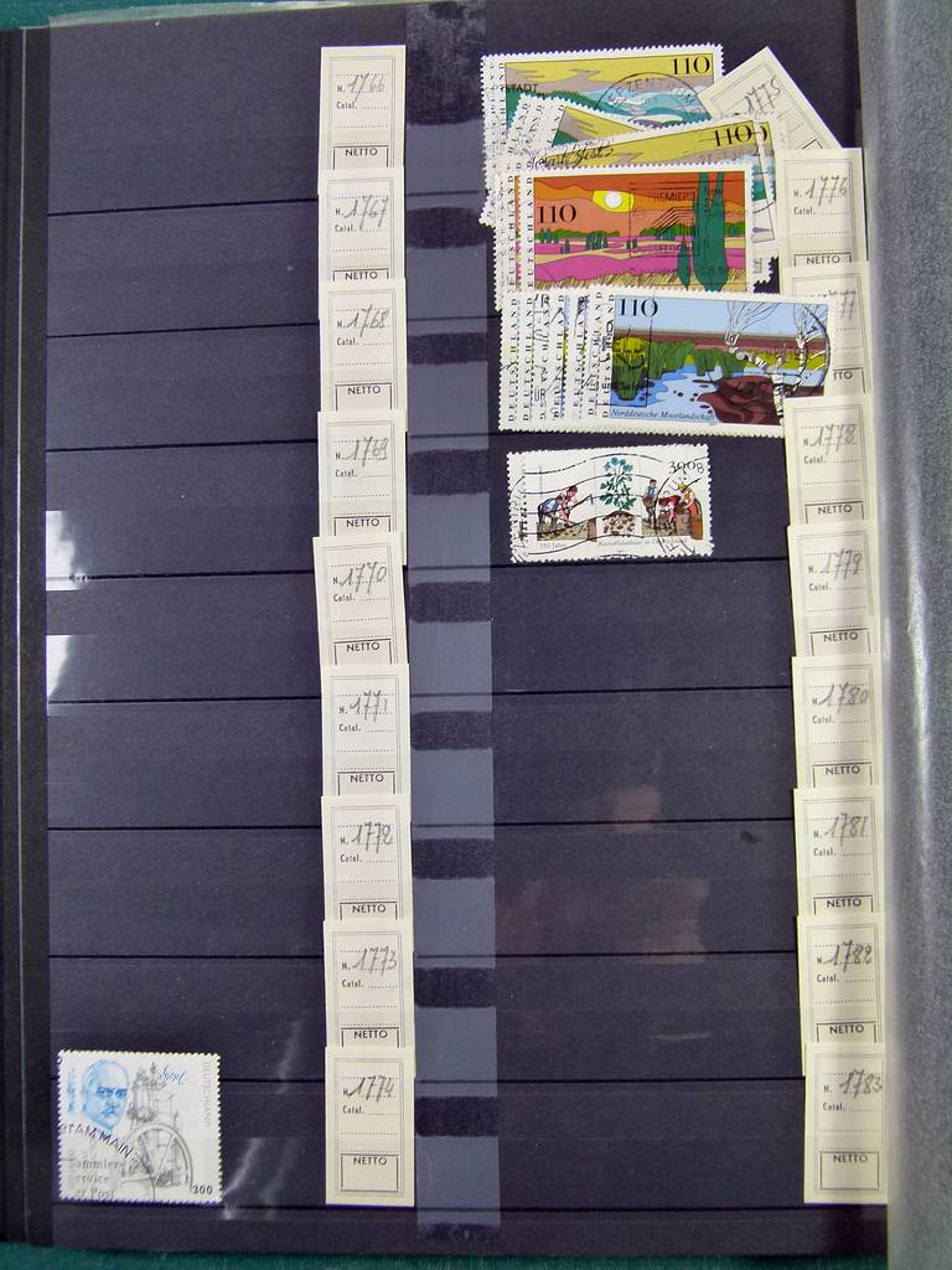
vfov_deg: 51.4
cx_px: 476
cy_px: 635
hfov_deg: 39.7
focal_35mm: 36
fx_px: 1320
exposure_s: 1/100
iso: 160
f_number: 3.1
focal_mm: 6.5
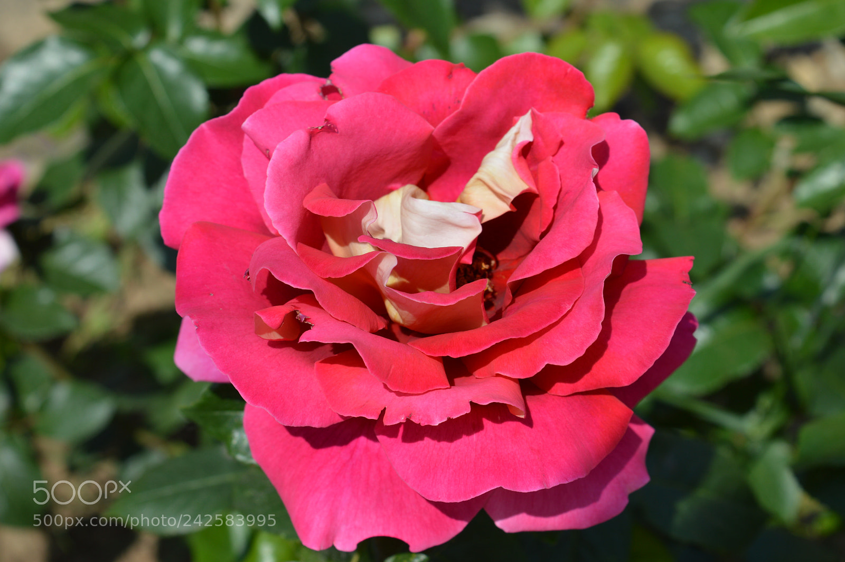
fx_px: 1759
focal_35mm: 75
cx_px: 422
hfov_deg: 27.0
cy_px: 281
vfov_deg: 18.2
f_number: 8
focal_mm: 50
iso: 100
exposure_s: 1/400
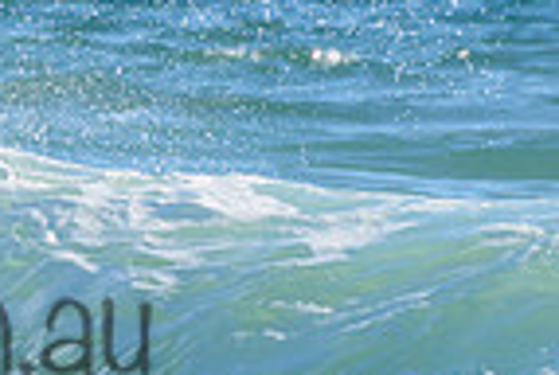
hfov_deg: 0.8
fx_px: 38589
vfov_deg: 0.6
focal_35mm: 2480
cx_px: -347
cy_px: 144
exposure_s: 1/2000
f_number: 5.6
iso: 200
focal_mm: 500
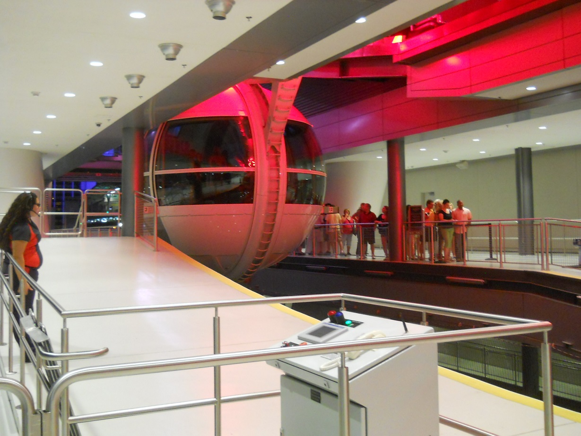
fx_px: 688
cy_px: 218
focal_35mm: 41
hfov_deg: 45.8
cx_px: 290
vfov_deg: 35.1
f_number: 3.1
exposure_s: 1/20
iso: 400
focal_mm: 6.72
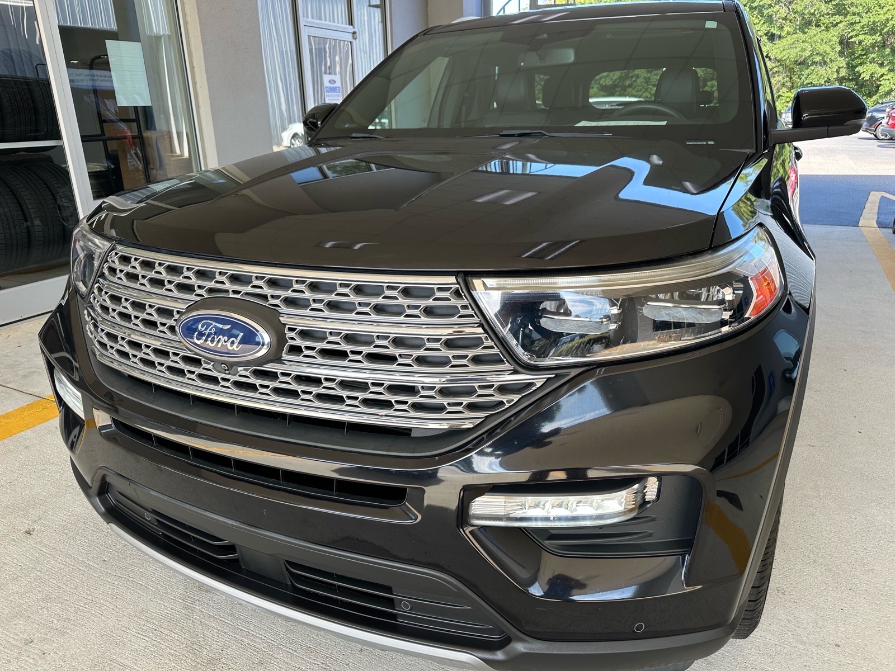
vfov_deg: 56.8
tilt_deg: -19.5
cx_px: 448
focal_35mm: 24
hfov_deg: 71.6
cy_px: 336
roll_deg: +1.8
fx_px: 621
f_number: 1.78
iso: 80
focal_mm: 6.86
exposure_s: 1/347
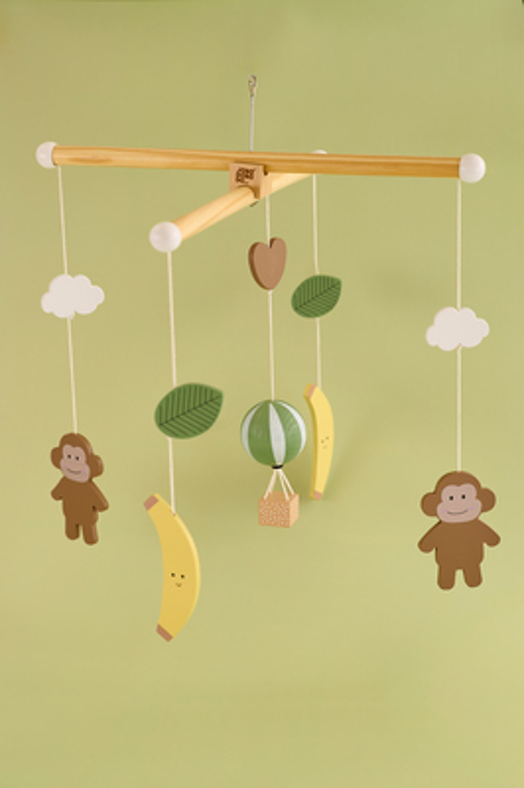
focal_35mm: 70
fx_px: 1531
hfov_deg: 19.4
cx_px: 262
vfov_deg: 28.9
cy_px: 394
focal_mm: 70
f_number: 5.6
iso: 100
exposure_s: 1/160
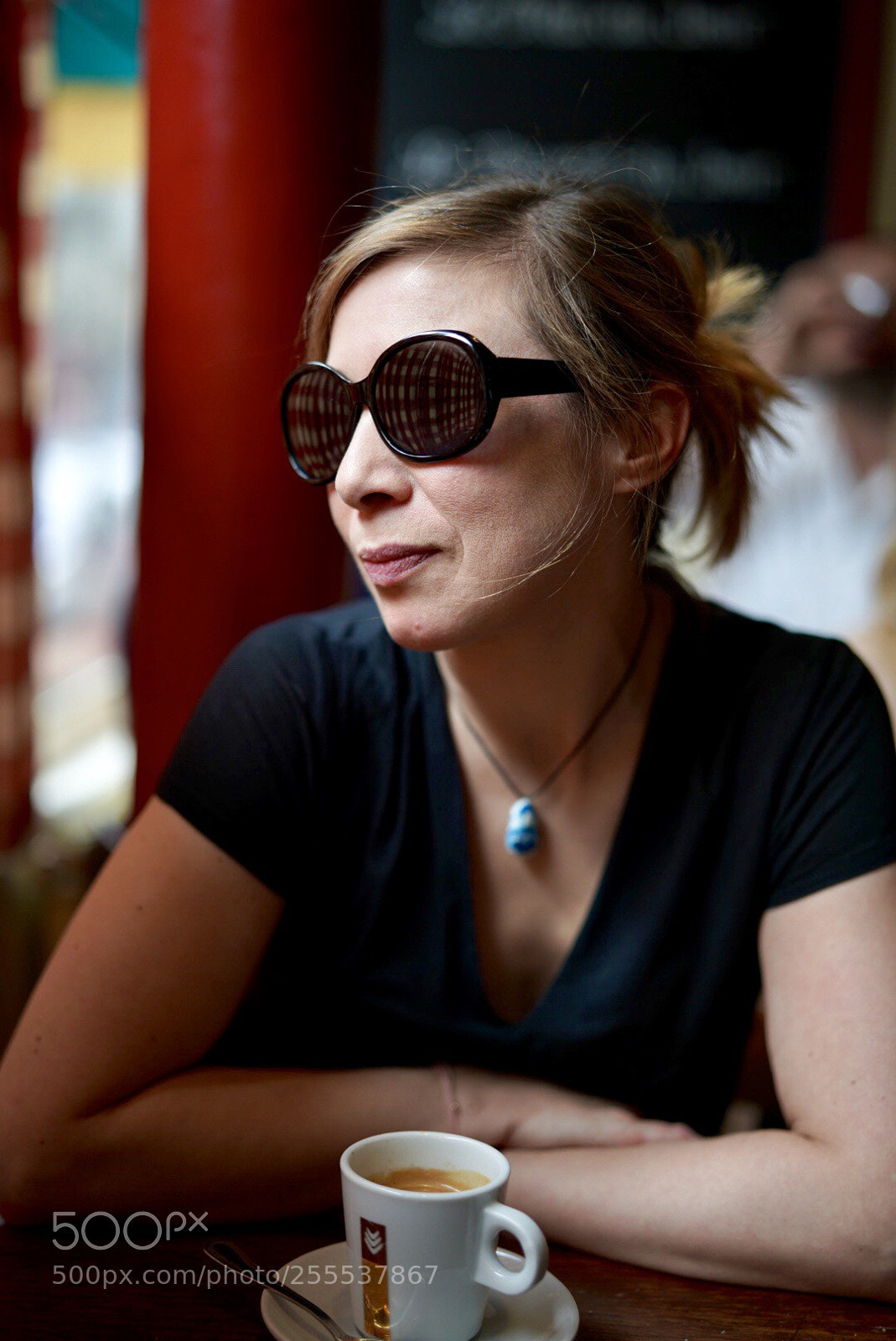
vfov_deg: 39.6
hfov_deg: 27.0
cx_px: 448
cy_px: 670
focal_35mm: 50
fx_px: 1864
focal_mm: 50
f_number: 1.4
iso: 100
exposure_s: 1/400
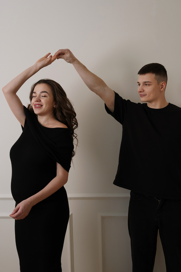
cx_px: 90
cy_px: 136
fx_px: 377
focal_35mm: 50
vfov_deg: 39.6
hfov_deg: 27.0
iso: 640
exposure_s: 1/200
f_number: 4
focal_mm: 50
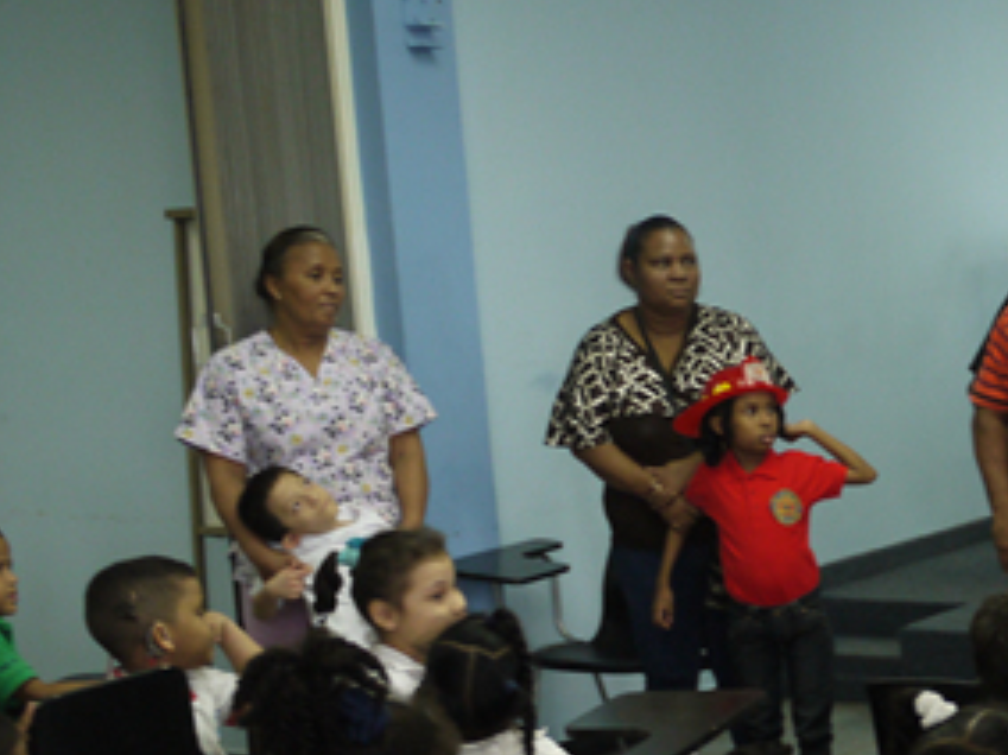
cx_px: 1093
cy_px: 705
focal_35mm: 77
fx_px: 2241
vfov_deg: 18.7
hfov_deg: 23.8
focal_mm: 17
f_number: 3.8
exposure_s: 1/30
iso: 400
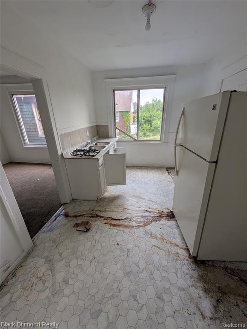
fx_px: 114
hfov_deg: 94.6
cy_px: 164
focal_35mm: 12
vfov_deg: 110.5
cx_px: 124
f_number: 1.7
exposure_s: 1/409
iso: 57
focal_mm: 2.02
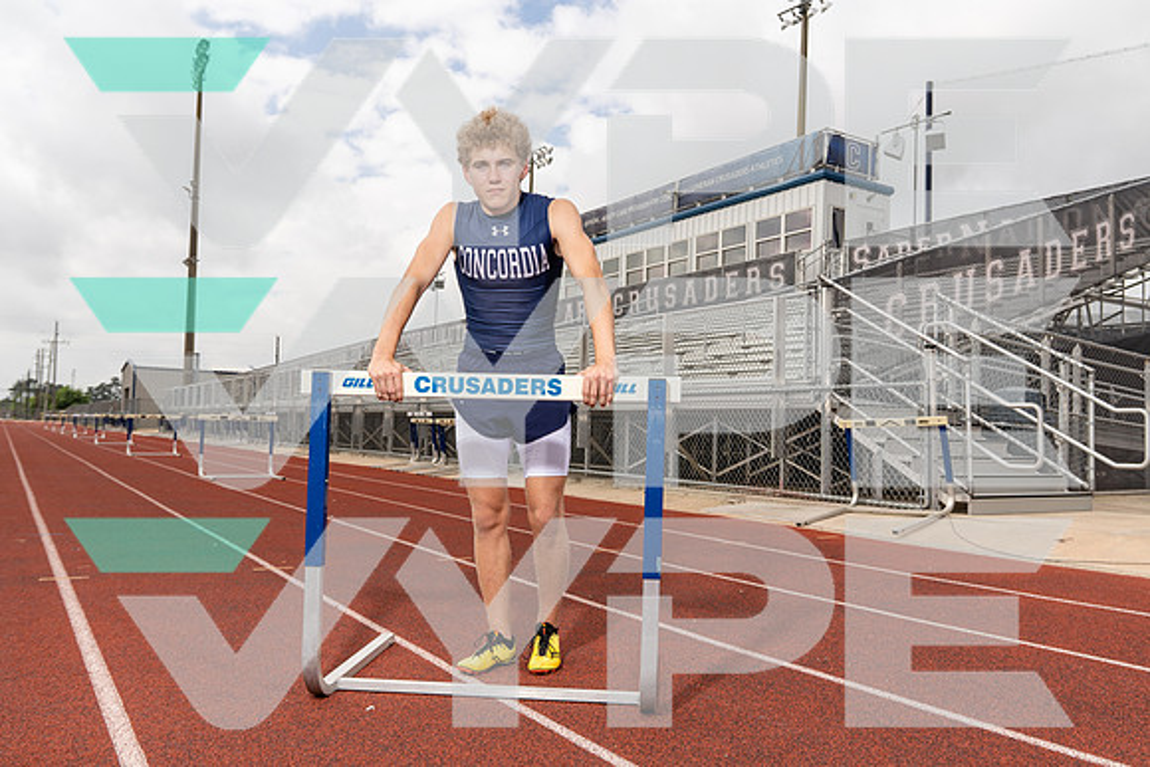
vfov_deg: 43.6
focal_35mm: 30
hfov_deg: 61.9
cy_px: 384
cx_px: 575
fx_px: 959
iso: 100
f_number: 6.3
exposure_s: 1/250
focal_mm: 30
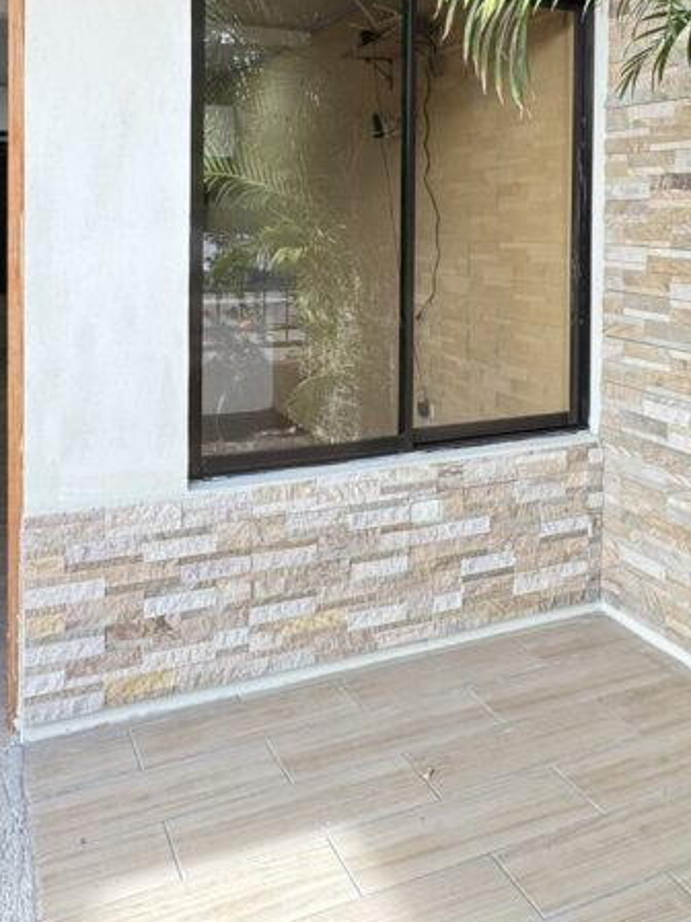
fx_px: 852
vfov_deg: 54.5
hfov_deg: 44.1
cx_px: 329
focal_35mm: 32
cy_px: 243
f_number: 2.2
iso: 125
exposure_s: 1/99
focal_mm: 2.22
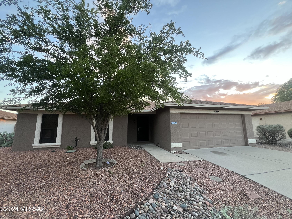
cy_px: 110
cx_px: 146
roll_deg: +0.8
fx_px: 110
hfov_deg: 106.2
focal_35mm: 13
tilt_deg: +11.3
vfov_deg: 89.9
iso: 250
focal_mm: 1.57
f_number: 1.8
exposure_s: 1/99
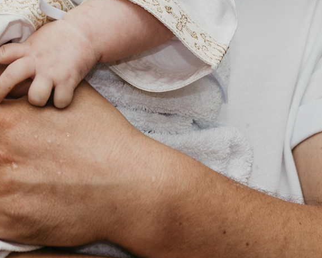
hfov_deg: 6.6
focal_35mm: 293
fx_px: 2792
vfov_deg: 5.2
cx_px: 83
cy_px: -126
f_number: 4
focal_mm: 70
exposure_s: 1/160
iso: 160
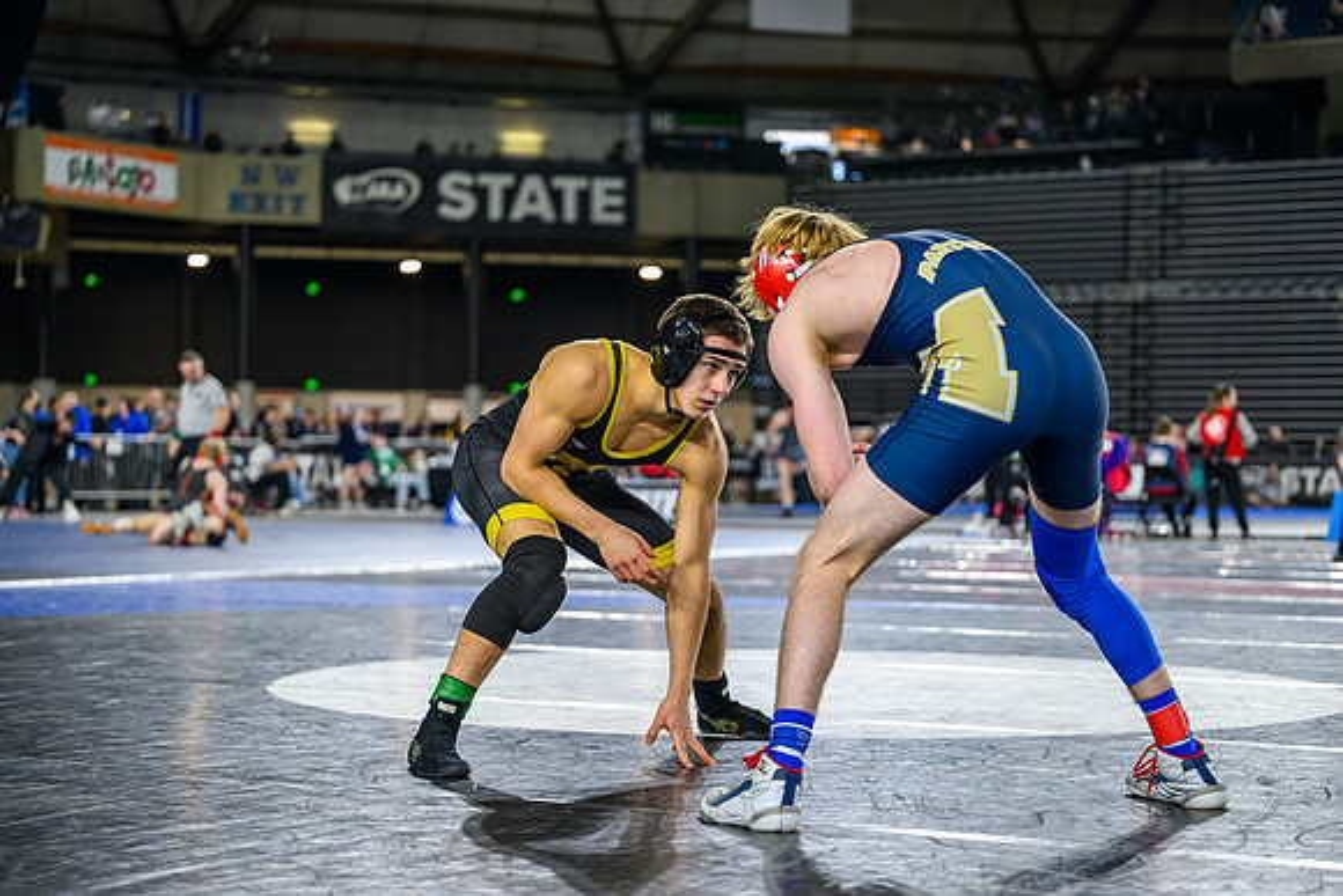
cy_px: 448
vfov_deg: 19.5
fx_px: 2612
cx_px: 672
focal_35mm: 70
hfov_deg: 28.8
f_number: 2.8
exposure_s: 1/800
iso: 2500
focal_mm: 70
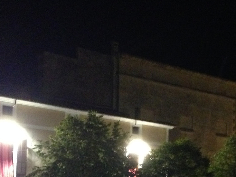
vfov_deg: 19.7
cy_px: 185
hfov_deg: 26.8
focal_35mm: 72
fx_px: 491
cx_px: 163
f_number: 2.4
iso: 800
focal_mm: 4.12
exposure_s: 1/15
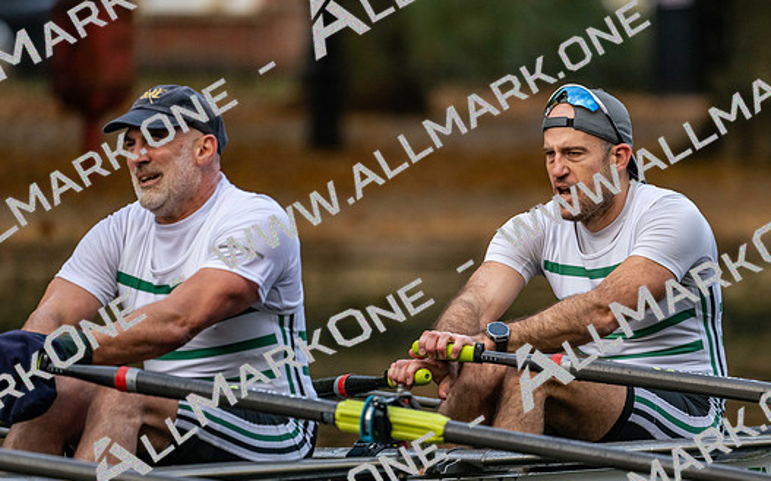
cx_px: 391
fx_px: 9431
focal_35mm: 449
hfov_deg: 4.7
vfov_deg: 2.9
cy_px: 274
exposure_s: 1/2500
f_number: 4.5
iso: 2800
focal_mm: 400
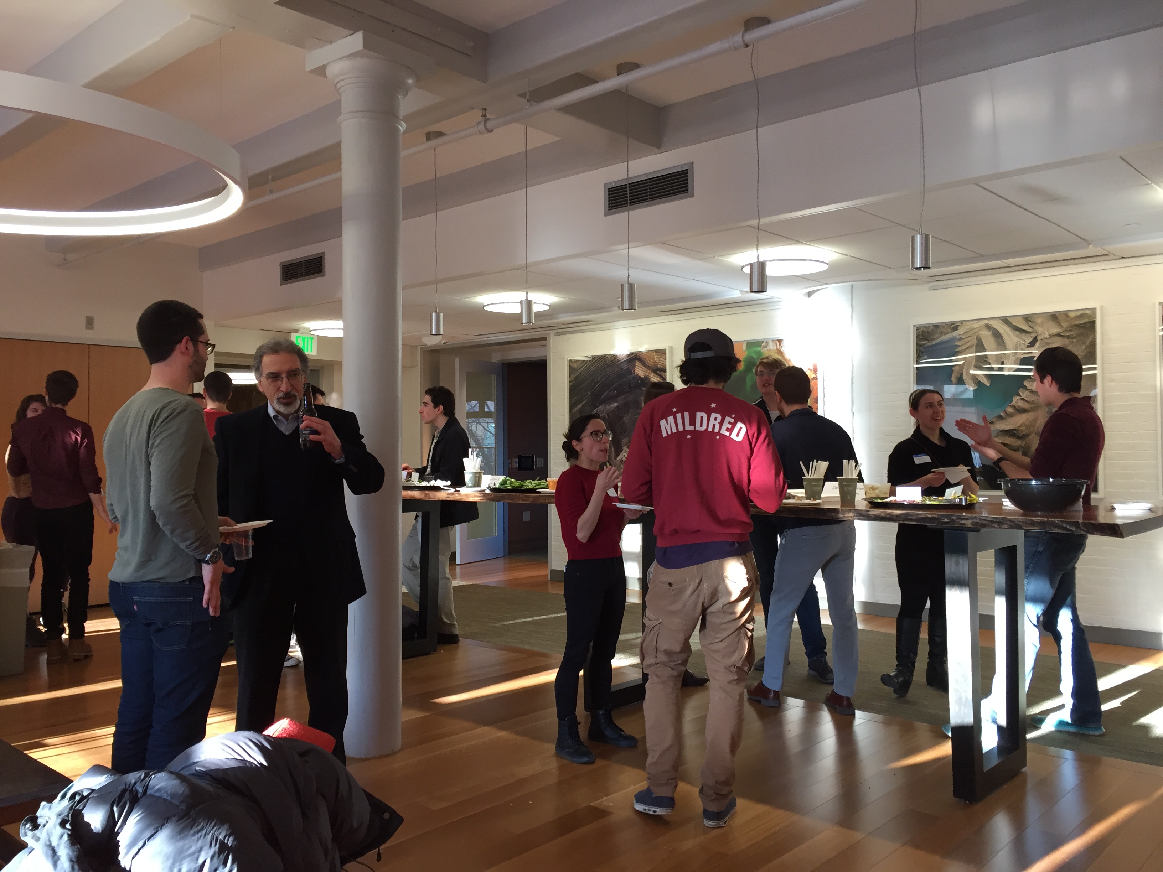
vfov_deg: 48.2
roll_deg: +0.8
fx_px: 974
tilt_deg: +1.2
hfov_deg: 61.7
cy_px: 436
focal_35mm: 29
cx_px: 582
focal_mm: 4.15
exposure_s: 1/30
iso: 32
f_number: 2.2
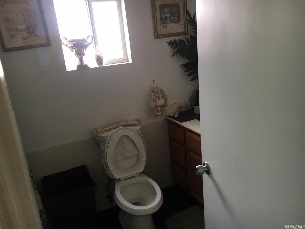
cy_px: 114
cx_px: 152
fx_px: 255
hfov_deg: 61.7
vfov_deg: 48.2
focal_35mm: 29
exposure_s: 1/30
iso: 80
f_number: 2.2
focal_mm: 4.15
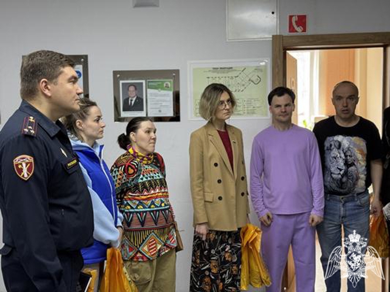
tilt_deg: -2.9
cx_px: 195
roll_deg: +1.3
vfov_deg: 30.3
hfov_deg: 39.6
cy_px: 146
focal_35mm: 48
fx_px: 541
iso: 80
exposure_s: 1/50
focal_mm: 6.76
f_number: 1.78
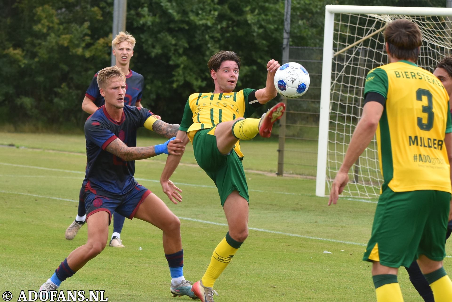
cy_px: 151
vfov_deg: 9.0
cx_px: 226
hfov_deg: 13.4
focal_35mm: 153
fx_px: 1921
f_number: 4
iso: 280
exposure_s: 1/1000
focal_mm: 102
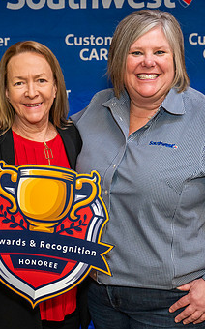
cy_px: 150
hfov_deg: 17.8
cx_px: 80
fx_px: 654
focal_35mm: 73
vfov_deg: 28.2
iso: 1250
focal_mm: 41
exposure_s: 1/160
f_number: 4
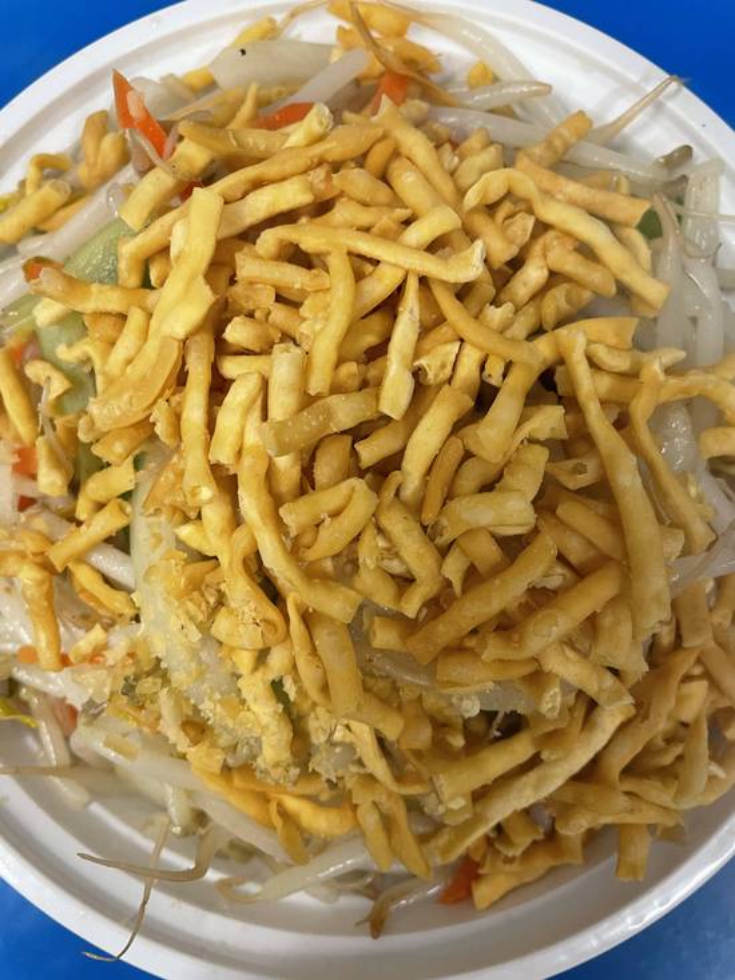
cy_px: 490
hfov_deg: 53.1
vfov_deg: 67.3
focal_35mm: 26
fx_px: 736
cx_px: 368
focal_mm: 4.2
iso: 160
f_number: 1.6
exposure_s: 1/60
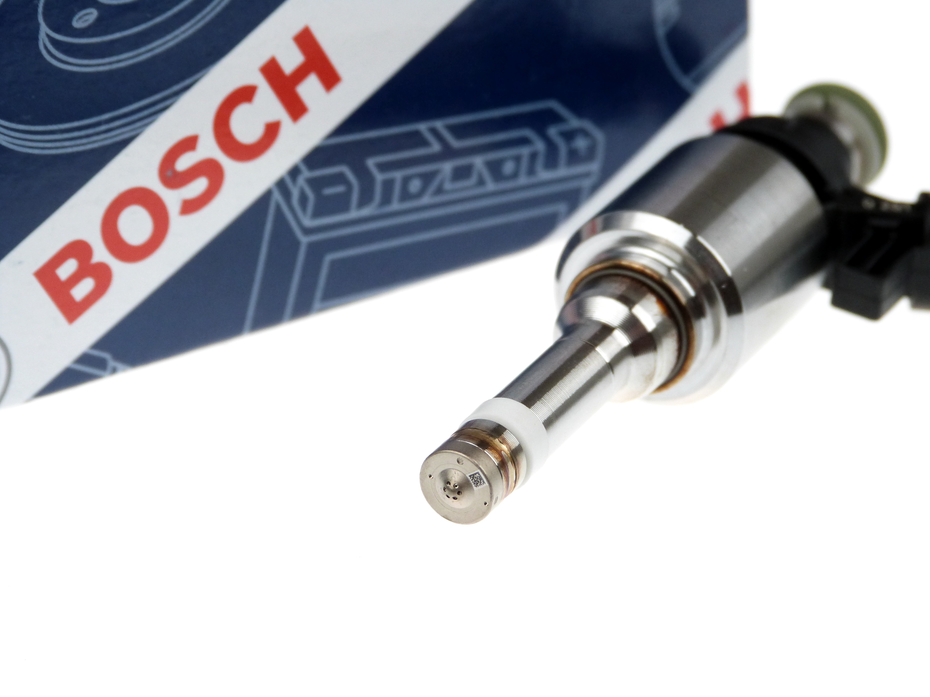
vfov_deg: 10.7
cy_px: 350
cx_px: 467
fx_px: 3707
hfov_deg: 14.3
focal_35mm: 138
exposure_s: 1/200
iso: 200
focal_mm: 24.6
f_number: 3.6
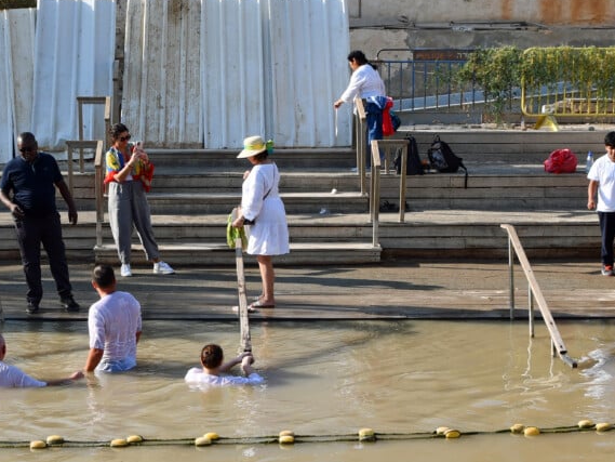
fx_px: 1297
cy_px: 210
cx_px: 251
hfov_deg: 26.6
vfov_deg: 20.2
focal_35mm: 73
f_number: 8
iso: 125
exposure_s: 1/250
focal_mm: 24
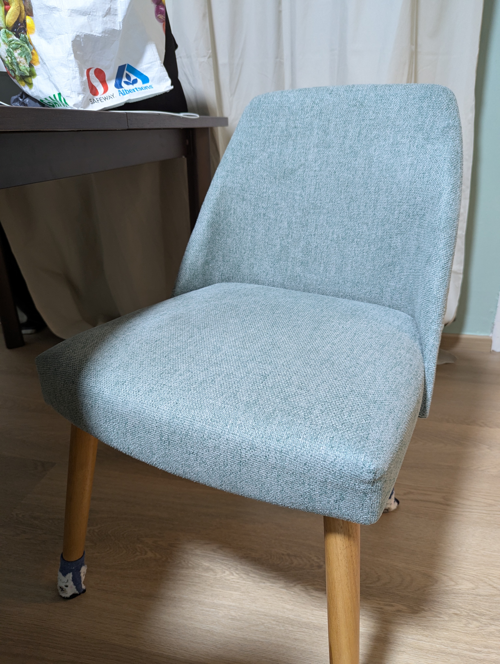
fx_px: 461
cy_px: 332
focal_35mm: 24
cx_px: 250
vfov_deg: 71.5
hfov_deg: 56.9
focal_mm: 6.81
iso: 232
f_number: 1.85
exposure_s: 1/26.4
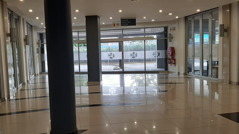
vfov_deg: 33.7
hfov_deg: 56.5
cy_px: 69
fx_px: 222
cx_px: 105
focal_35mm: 35
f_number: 1.7
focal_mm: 3.93
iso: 64
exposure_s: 1/50
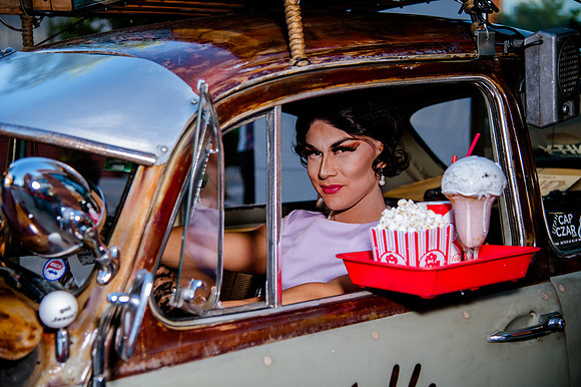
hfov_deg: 34.5
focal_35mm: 58
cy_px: 194
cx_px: 290
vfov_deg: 23.4
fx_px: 935
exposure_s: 1/320
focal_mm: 58
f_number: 4
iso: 400
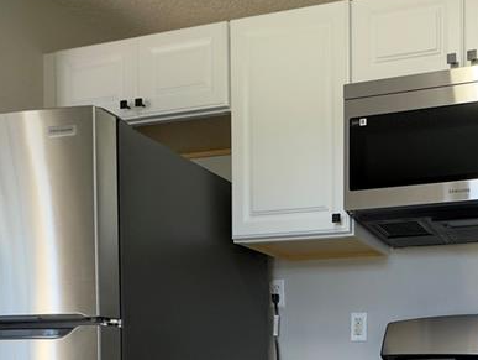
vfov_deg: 34.2
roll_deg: -0.2
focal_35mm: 37
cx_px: 487
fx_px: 511
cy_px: 384
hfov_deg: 42.6
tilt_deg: -1.5
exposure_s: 1/120
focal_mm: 2.22
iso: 125
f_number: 2.2
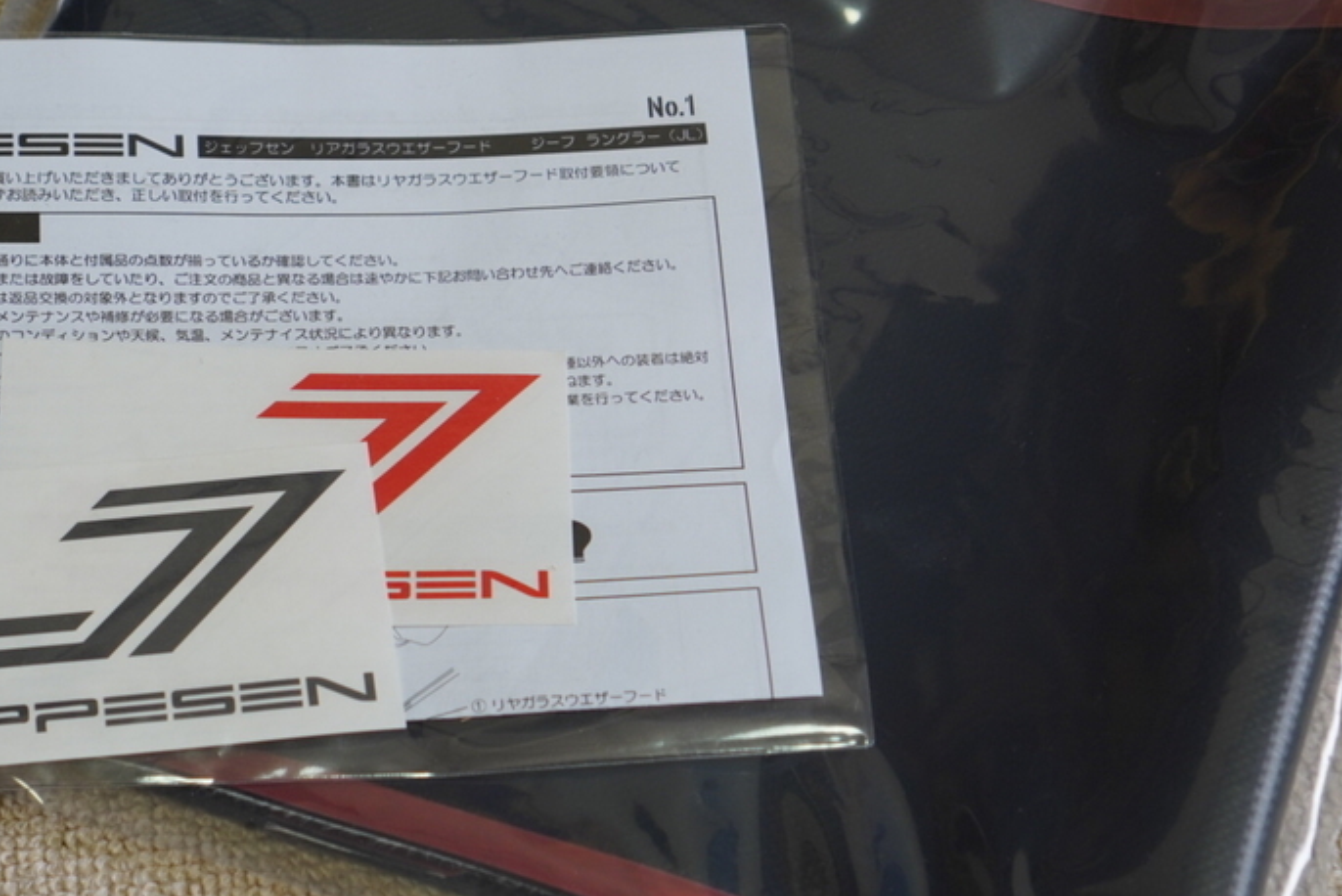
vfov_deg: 14.9
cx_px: 509
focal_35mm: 92
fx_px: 3426
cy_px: 391
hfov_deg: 22.1
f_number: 4.5
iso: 320
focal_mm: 35
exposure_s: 1/50
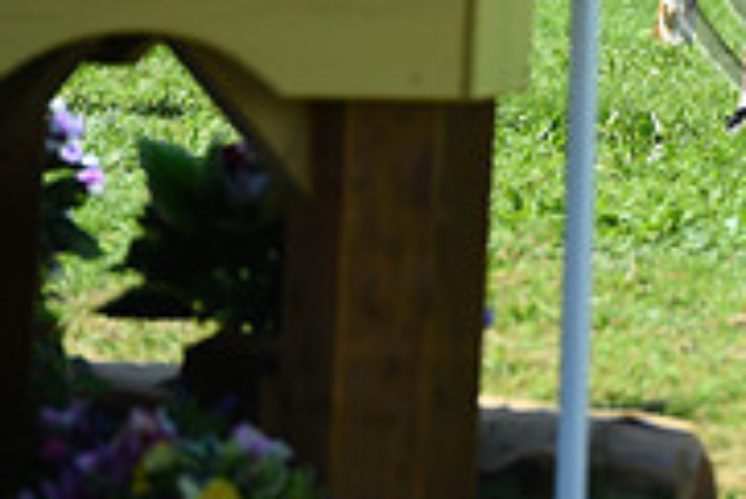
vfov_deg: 2.2
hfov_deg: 3.2
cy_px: -260
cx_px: 997
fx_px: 13252
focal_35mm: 639
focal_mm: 200
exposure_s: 1/1000
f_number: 5
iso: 200
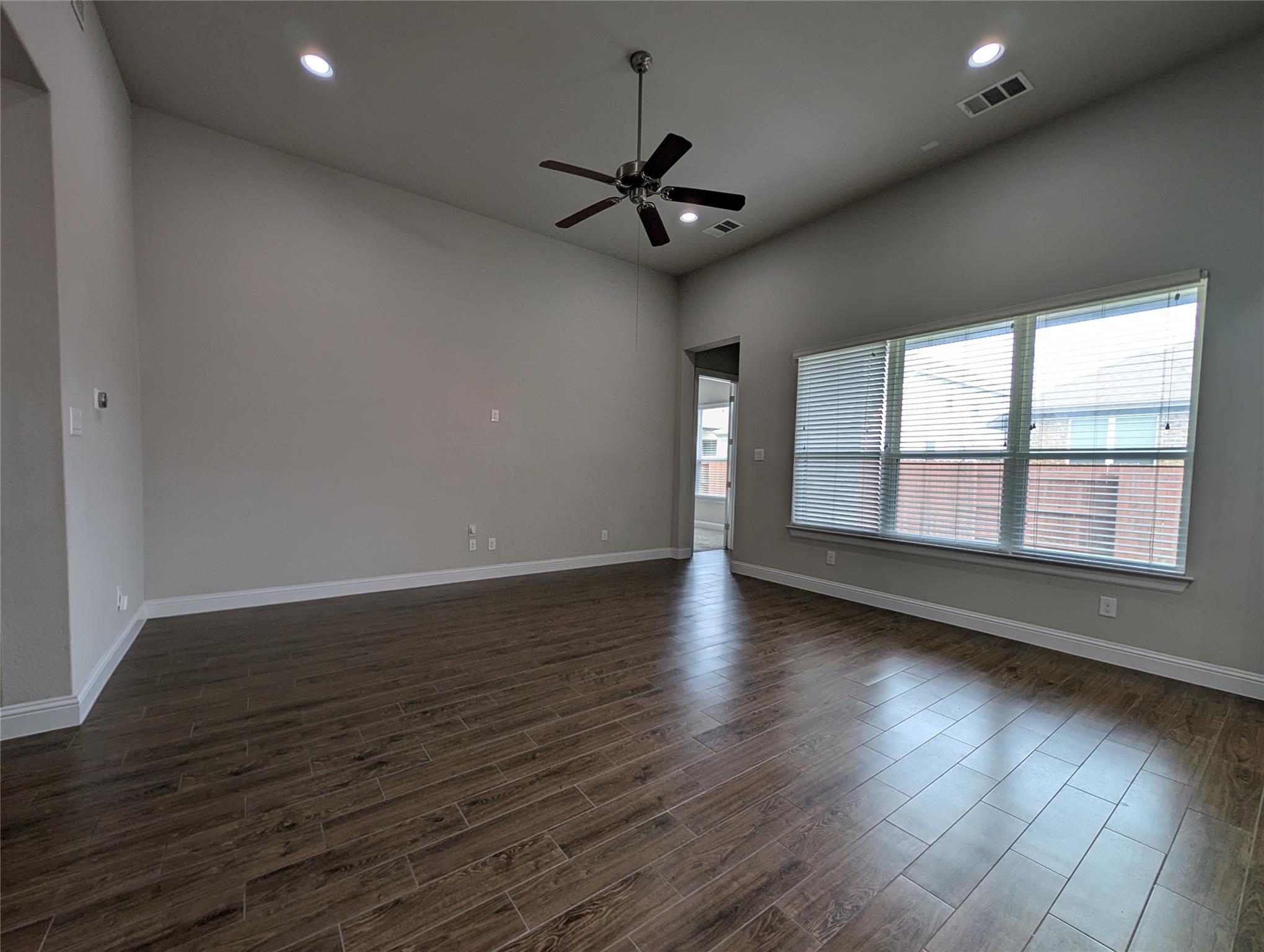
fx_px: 439
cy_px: 476
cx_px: 632
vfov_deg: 94.6
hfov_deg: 110.5
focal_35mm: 12
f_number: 1.95
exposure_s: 1/120
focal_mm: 2.23
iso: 53
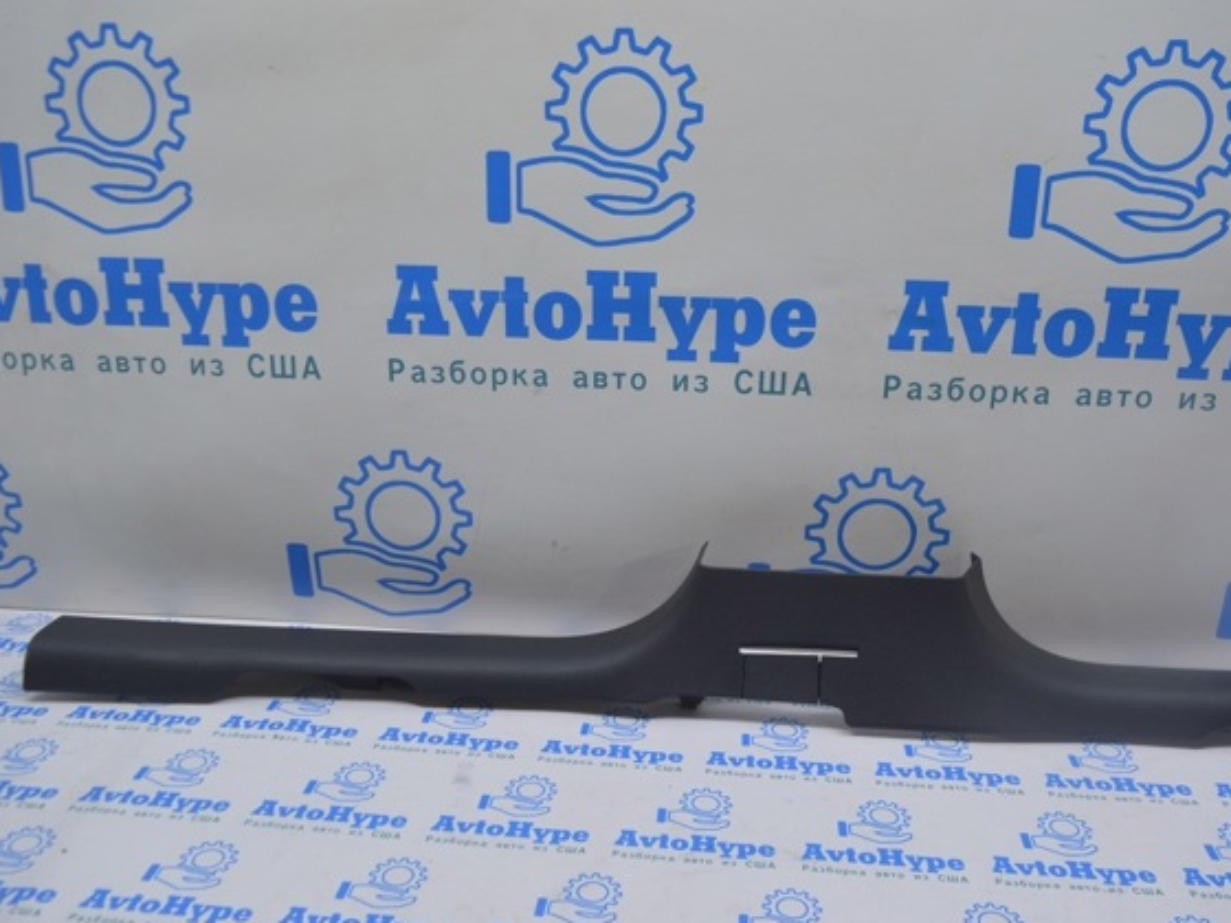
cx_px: 631
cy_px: 460
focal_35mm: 35
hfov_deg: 53.2
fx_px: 1229
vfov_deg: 41.2
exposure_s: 1/30
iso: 400
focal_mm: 21
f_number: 5.6
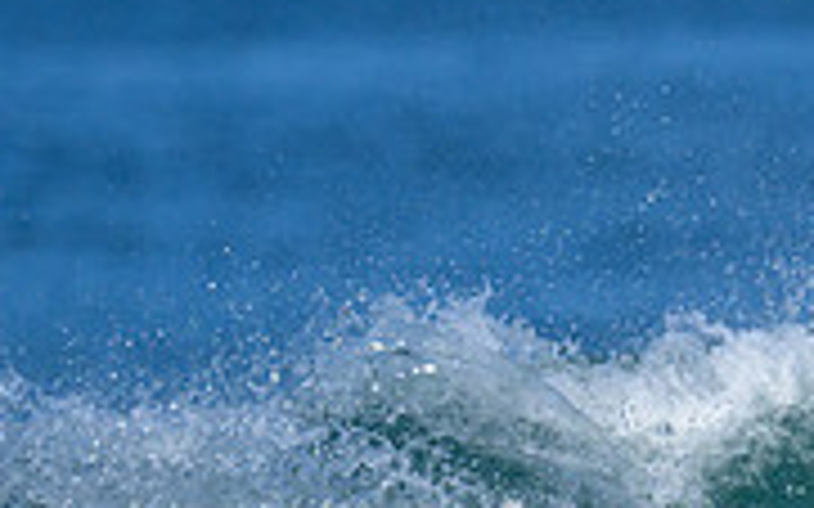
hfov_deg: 0.6
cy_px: 562
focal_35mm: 3588
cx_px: 1097
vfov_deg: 0.4
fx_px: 79572
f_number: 6.3
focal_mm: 800
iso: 220
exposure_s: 1/2000
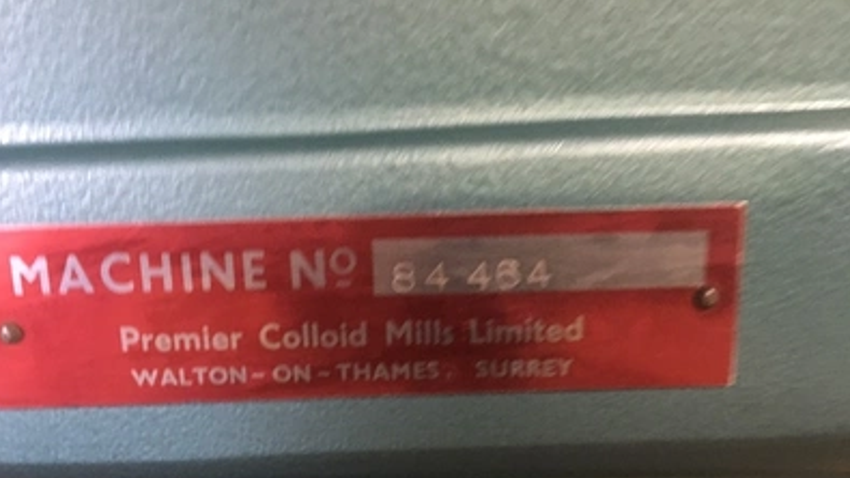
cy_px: 269
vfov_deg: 36.6
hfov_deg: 61.0
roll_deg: -0.2
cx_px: 422
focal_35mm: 32
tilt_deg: -18.0
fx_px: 721
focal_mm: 4.15
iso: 200
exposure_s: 1/17
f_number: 2.2
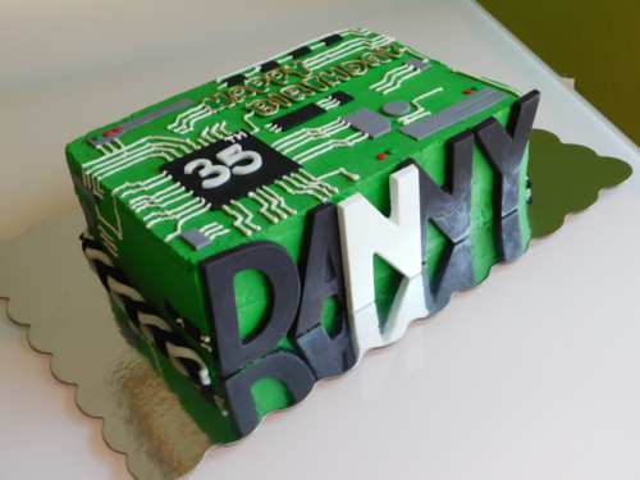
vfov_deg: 32.2
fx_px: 832
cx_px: 320
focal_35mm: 45
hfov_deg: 42.1
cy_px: 240
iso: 125
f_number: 3.7
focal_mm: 8
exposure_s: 1/50
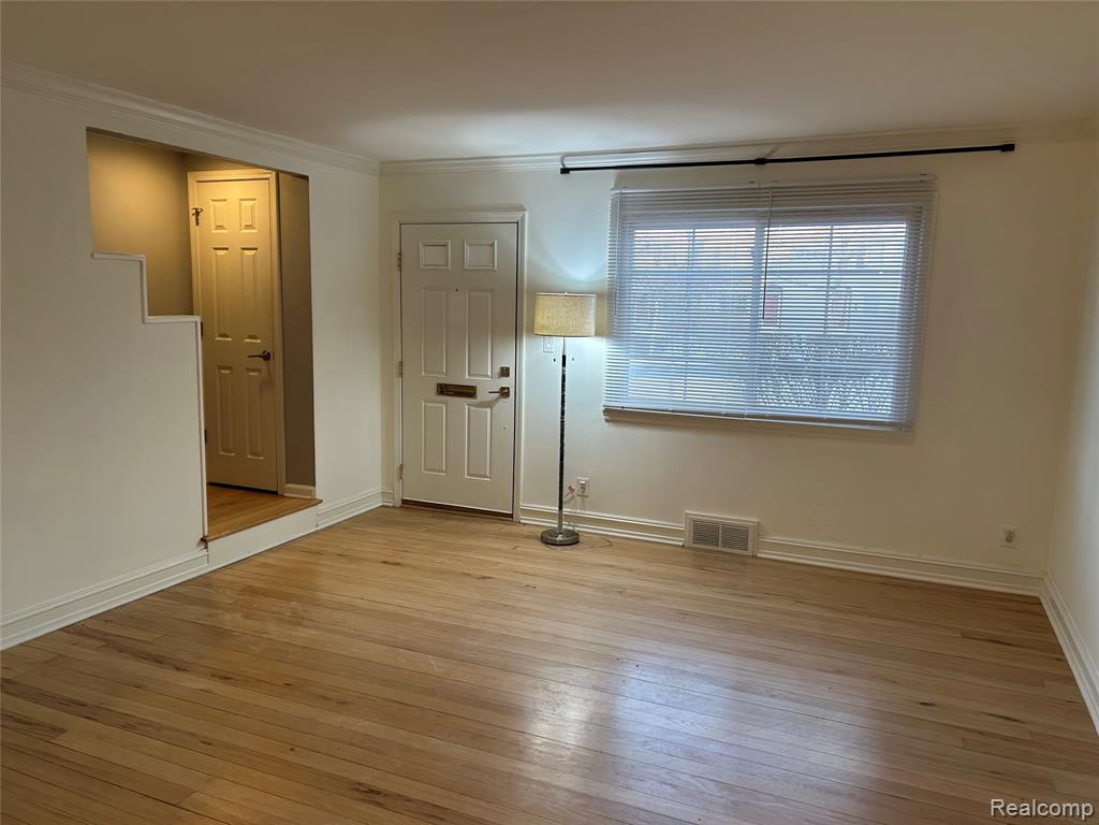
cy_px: 412
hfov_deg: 67.3
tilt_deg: -8.2
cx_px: 550
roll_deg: -0.9
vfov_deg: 53.1
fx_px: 825
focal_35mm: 26
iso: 100
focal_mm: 5.7
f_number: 1.5
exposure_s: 1/120
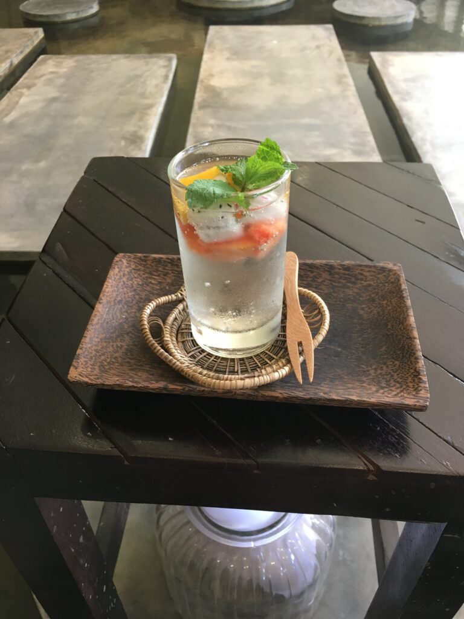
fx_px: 518
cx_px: 232
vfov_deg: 61.7
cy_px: 310
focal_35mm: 29
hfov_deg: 48.2
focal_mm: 4.15
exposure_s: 1/33
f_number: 2.2
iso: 125
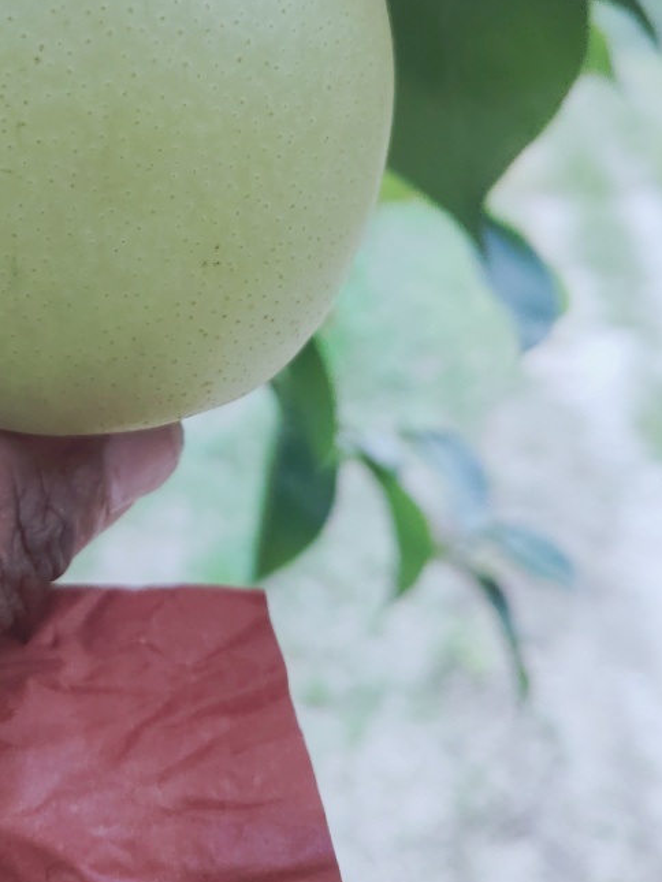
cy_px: 199
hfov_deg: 32.8
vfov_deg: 42.2
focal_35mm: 43
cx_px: 142
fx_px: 1096
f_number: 1.88
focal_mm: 4.84
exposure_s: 1/100
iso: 1480
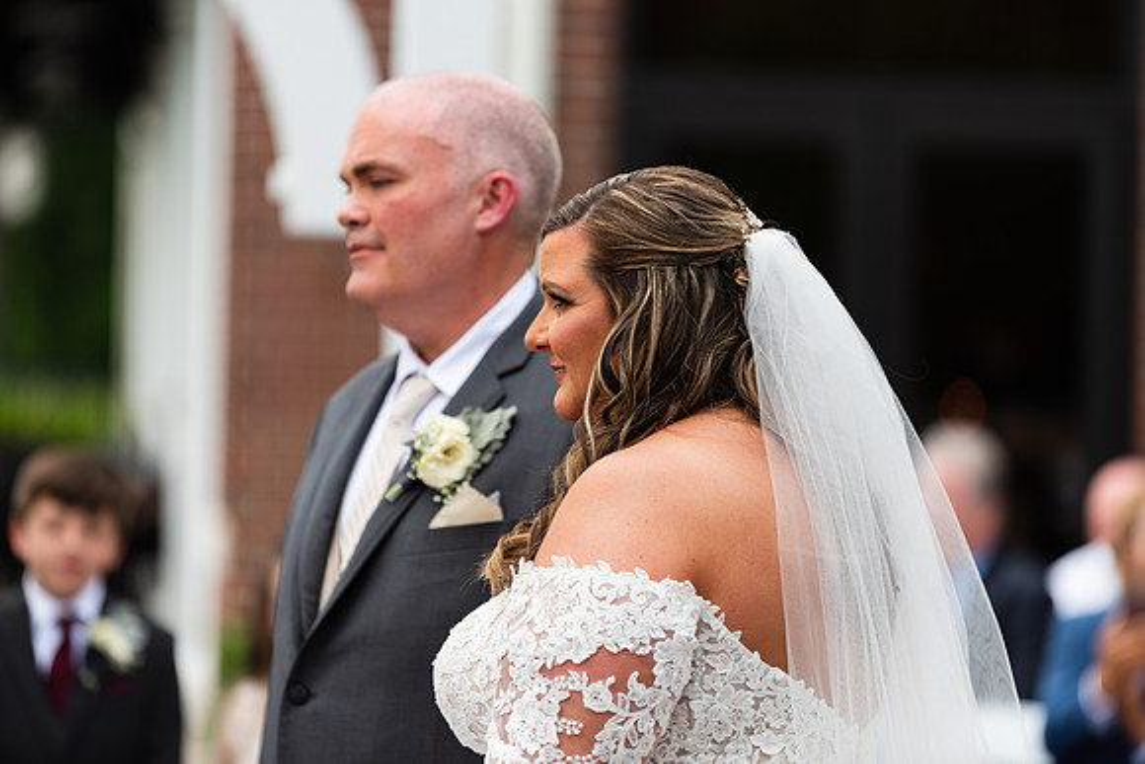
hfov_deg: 10.2
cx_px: 572
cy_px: 382
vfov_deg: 6.8
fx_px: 6404
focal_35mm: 201
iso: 64
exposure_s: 1/640
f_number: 2.8
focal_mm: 200
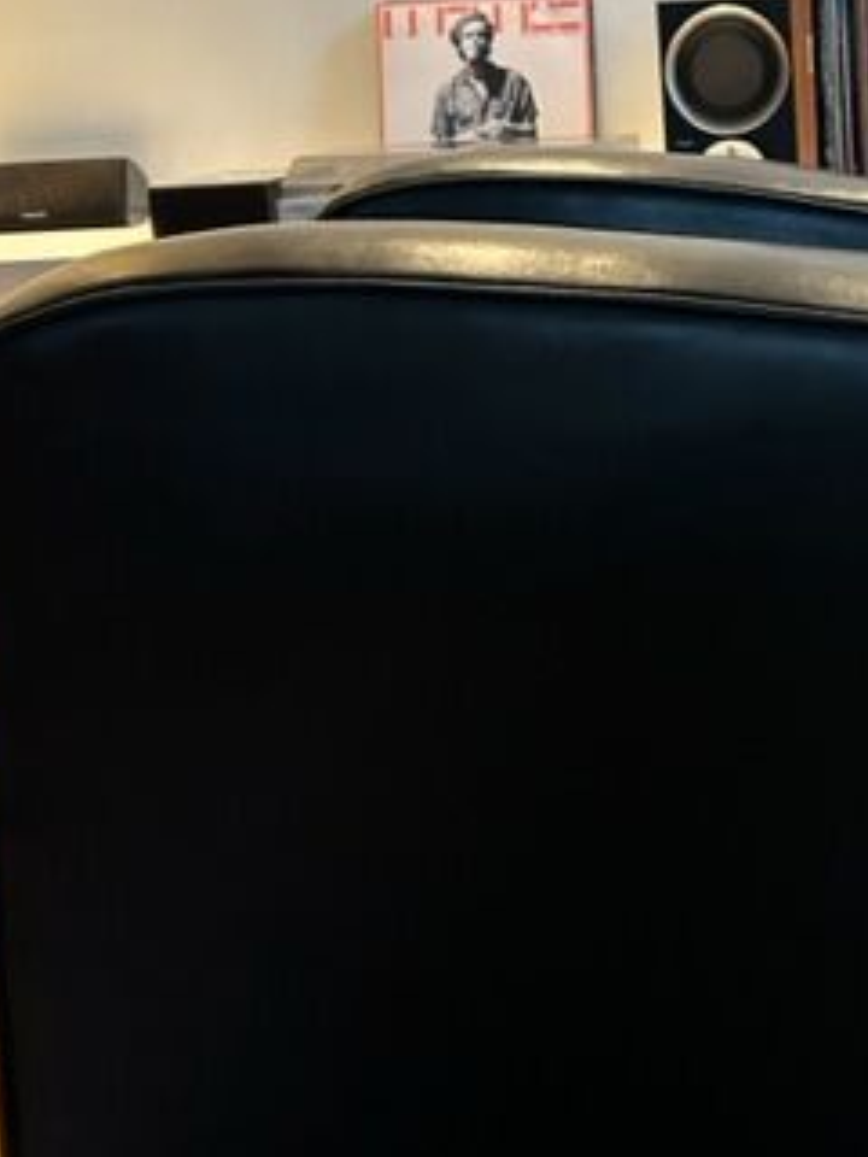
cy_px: 304
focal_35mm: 52
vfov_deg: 36.1
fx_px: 1739
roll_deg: +3.3
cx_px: 709
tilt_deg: -8.0
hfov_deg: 27.4
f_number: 1.5
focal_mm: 5.7
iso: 400
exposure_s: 1/50
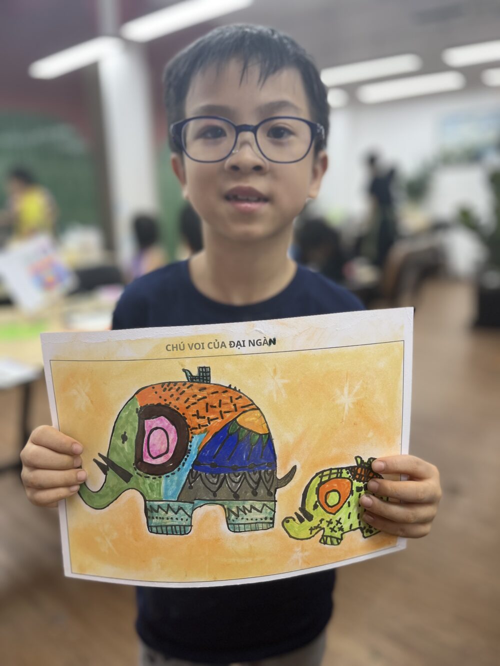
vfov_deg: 67.3
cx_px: 250
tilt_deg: -15.9
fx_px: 501
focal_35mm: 26
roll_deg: +2.0
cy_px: 333
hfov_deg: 53.1
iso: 50
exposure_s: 1/100
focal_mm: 5.1
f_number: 1.6
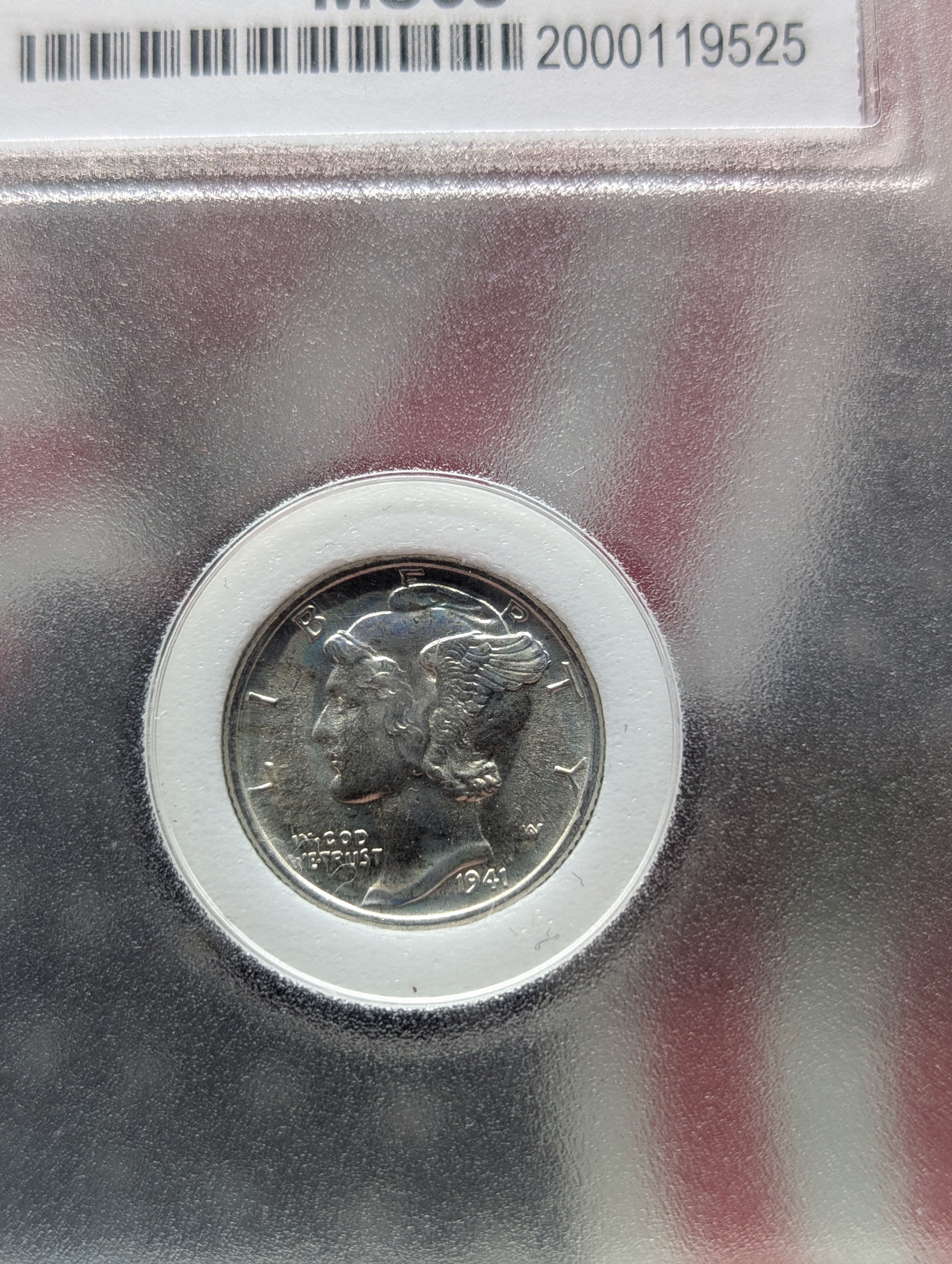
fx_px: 1792
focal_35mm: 49
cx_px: 476
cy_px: 632
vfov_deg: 38.9
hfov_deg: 29.7
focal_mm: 6.9
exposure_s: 1/45.7
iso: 42
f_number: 1.68
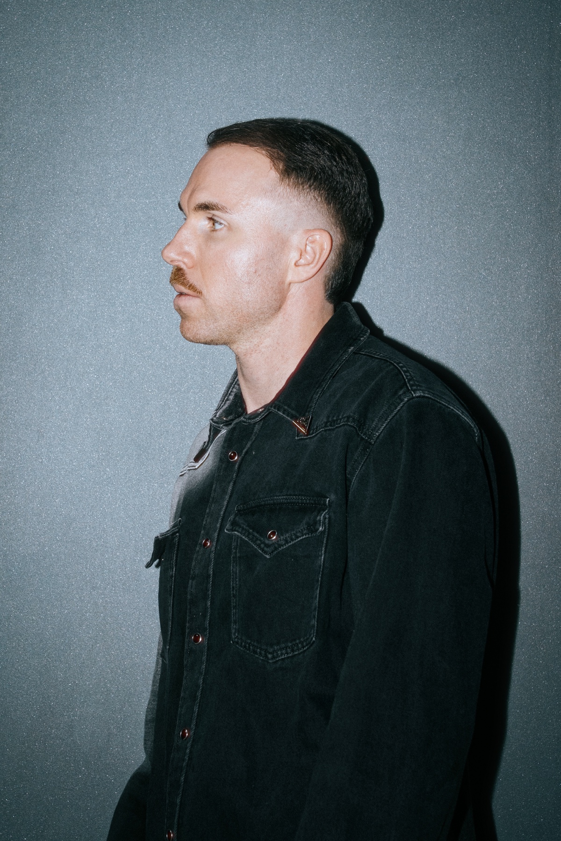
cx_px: 280
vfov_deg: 28.8
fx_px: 1636
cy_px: 420
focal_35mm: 70
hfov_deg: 19.5
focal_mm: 70
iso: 500
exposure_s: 1/160
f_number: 8
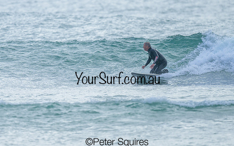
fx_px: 7160
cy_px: 56
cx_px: 109
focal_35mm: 1123
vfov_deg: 1.2
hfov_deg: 1.9
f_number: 6.3
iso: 500
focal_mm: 800
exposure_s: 1/2000
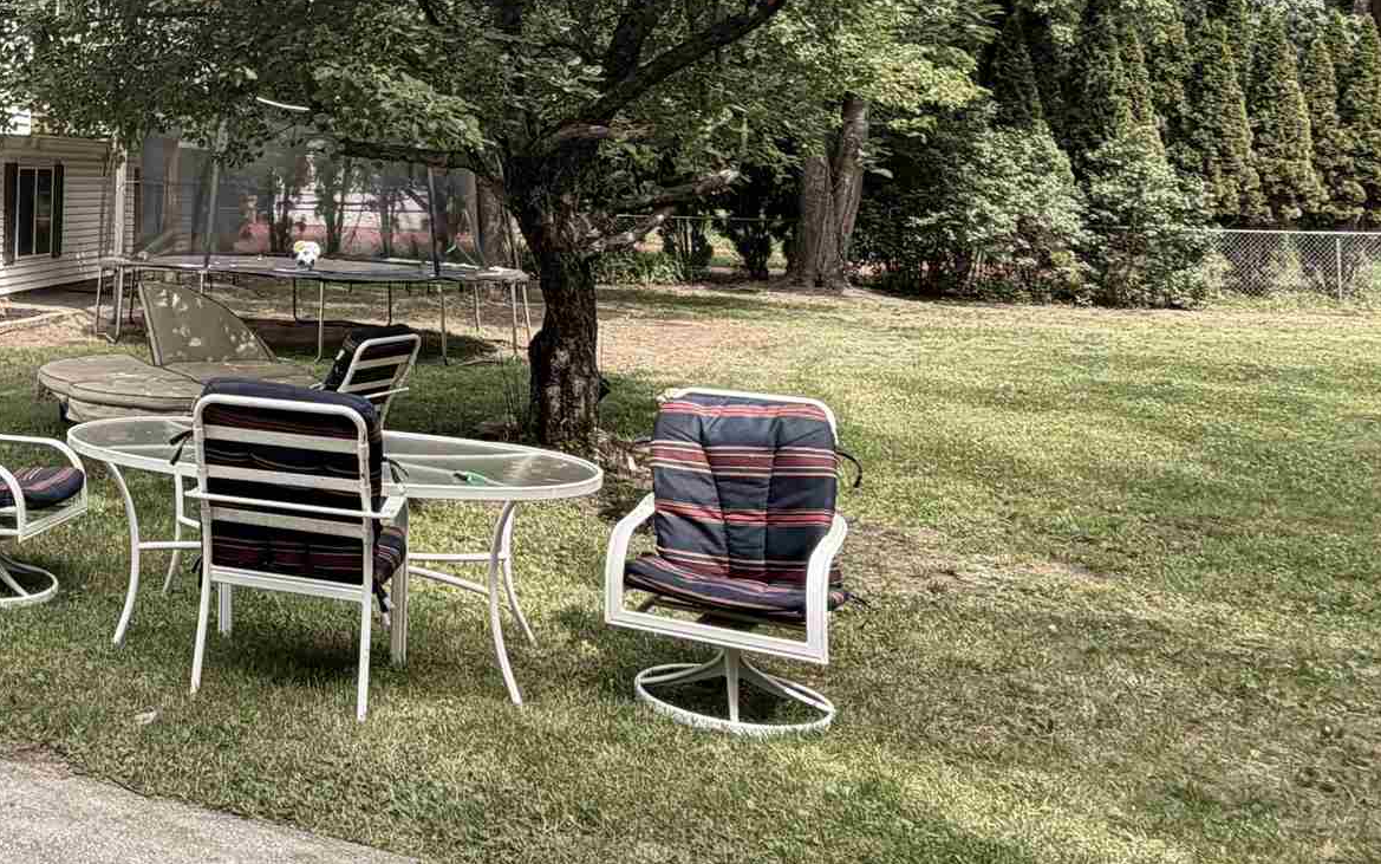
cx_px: -26
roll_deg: +0.0
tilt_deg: +4.7
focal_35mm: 39
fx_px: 1468
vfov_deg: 31.4
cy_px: 100
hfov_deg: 42.8
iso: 50
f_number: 2.2
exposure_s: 1/280
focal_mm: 2.22
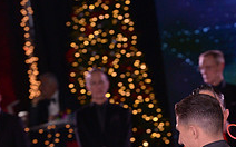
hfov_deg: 6.3
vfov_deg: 3.9
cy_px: 272
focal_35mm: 335
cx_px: 210
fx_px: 2152
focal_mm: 120
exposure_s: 1/200
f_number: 6.3
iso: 1250
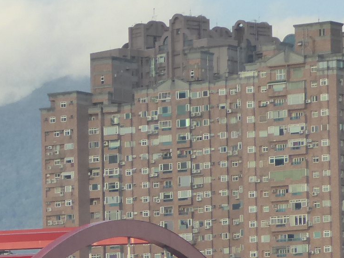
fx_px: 4045
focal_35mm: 407
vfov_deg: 3.6
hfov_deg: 4.8
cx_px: -233
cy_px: 298
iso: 200
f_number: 5.1
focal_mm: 19
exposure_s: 1/400
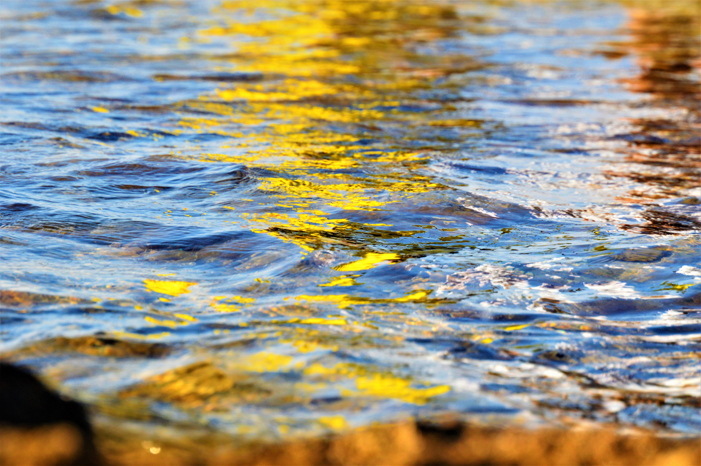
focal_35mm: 300
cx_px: 350
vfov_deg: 4.6
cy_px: 233
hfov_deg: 6.9
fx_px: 5836
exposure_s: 1/400
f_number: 11
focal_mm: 200
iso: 400
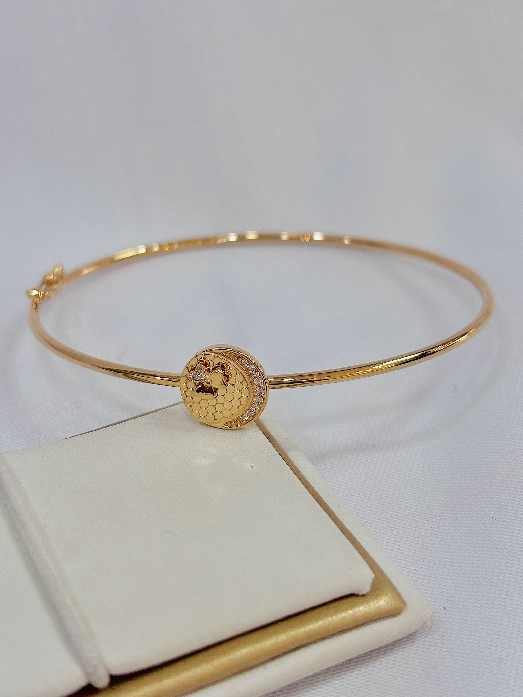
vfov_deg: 36.8
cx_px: 262
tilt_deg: -38.8
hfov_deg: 28.0
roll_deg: -1.6
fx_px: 1048
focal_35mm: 52
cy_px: 348
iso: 25
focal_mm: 5.96
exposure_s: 1/158
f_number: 1.6
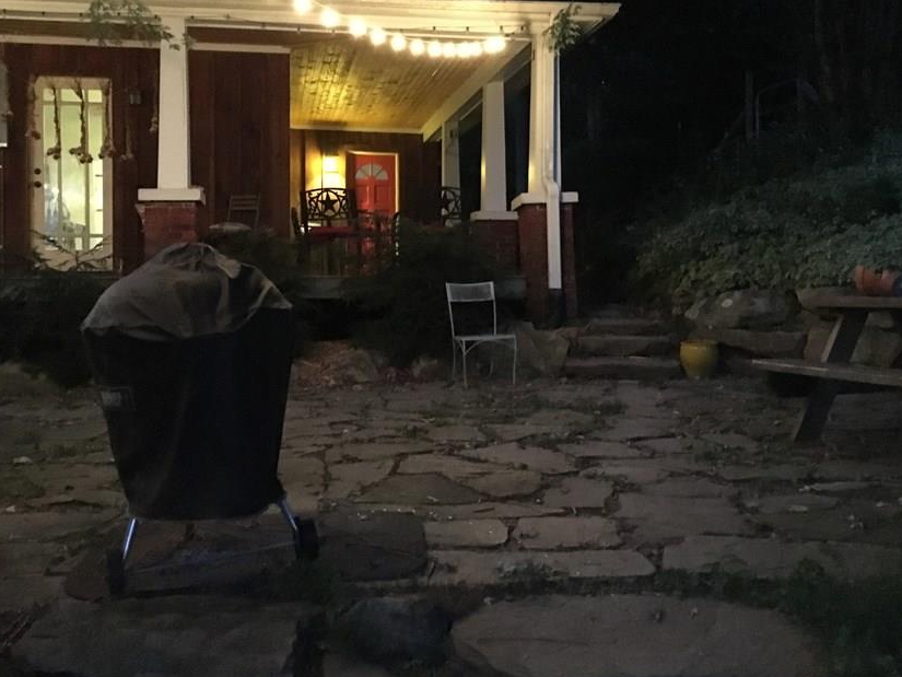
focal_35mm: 36
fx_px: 938
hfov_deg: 51.3
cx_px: 426
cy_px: 279
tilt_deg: +0.2
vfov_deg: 39.5
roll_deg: -0.3
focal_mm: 4.15
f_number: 2.2
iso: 1600
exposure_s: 1/15
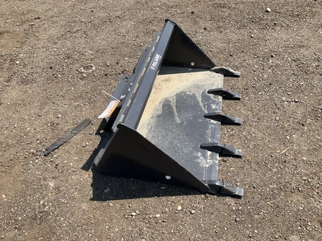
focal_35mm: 29
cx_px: 161
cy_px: 120
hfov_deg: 61.7
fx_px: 270
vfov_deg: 48.2
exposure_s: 1/1377
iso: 25
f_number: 1.8
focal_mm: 3
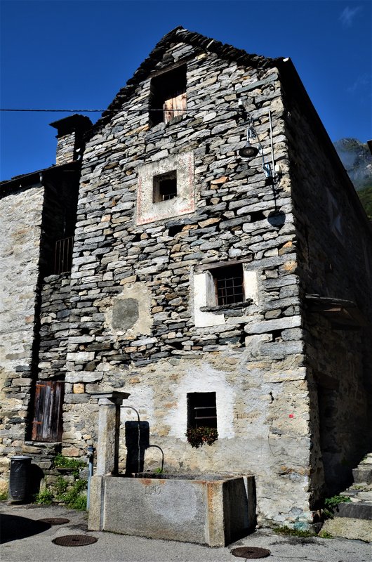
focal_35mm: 32
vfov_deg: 59.6
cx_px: 186
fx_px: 490
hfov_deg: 41.5
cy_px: 281
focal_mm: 21
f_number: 10
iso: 320
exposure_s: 1/320
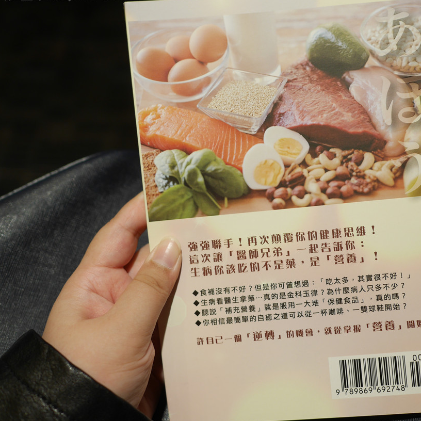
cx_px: 274
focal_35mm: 39
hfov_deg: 42.4
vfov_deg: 42.8
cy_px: 206
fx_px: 537
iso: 200
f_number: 2
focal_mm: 15
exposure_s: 1/160
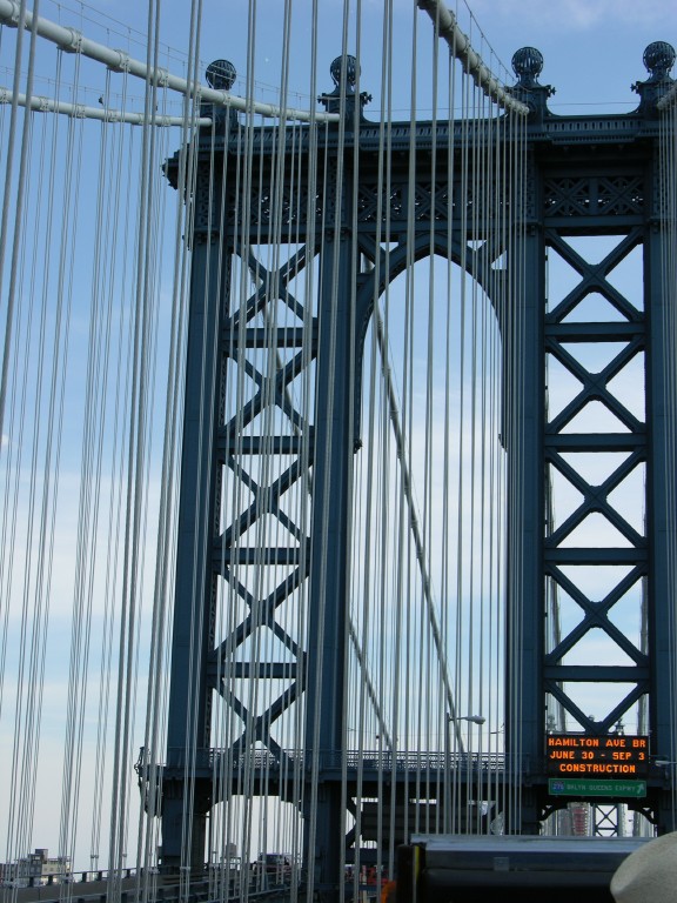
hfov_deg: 21.0
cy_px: 452
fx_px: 1825
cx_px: 338
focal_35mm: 70
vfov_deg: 27.8
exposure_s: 1/224
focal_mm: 17.8
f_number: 5.9
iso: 50
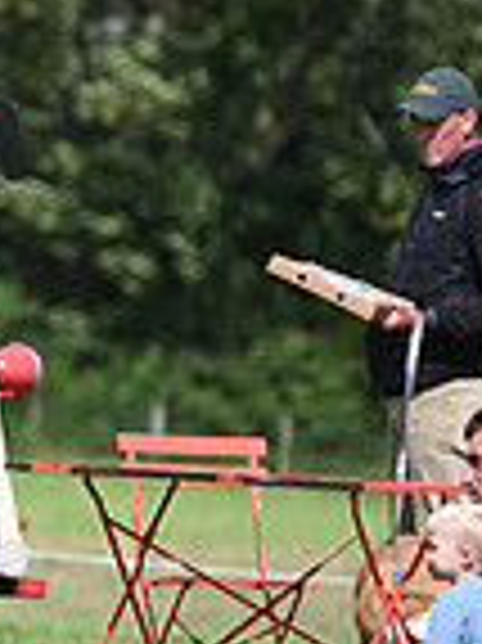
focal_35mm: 645
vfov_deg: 3.1
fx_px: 11993
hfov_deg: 2.3
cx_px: -604
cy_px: 218
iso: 90
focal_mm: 165
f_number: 3.5
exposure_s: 1/1250
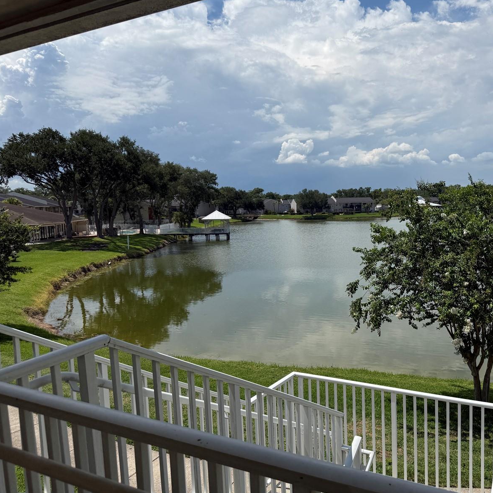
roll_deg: +0.9
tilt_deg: -4.2
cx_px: 329
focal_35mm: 29
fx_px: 467
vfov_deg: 55.6
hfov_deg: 54.5
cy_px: 245
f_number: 1.78
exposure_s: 1/10309
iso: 80
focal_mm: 6.76
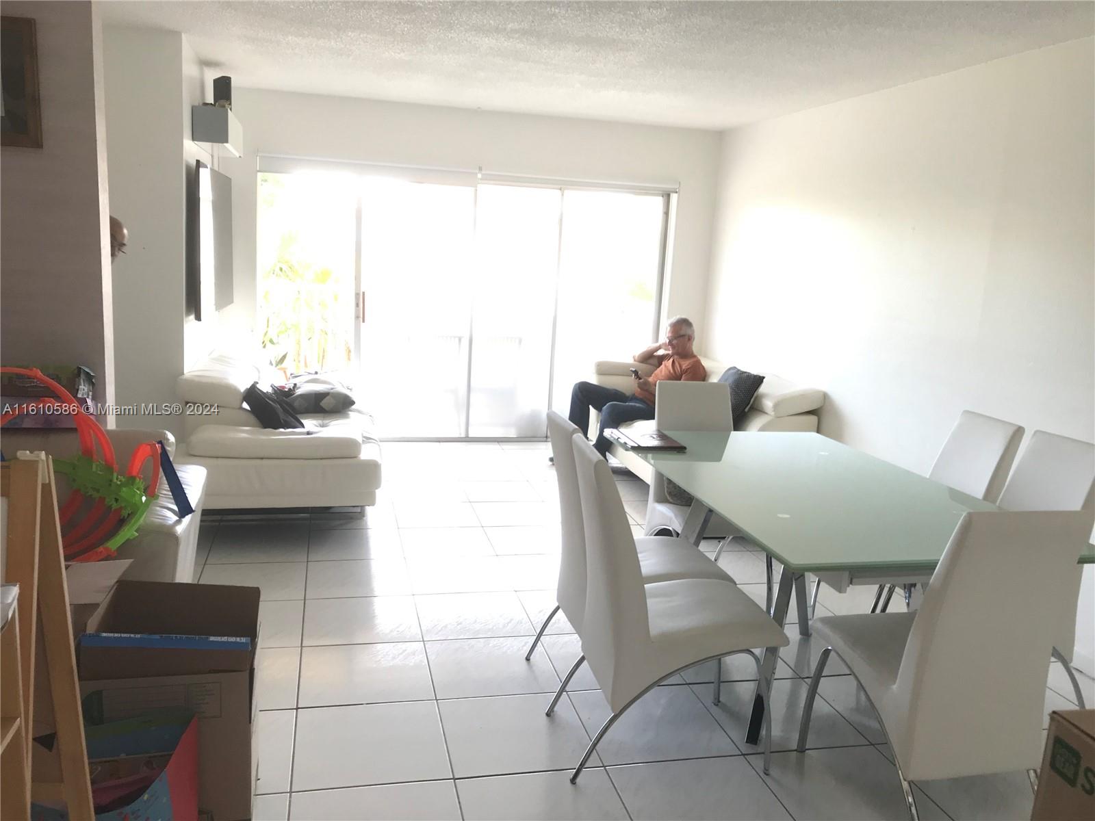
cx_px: 548
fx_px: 886
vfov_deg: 49.7
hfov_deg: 63.4
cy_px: 410
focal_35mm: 28
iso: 25
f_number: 1.8
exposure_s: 1/60
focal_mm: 3.99
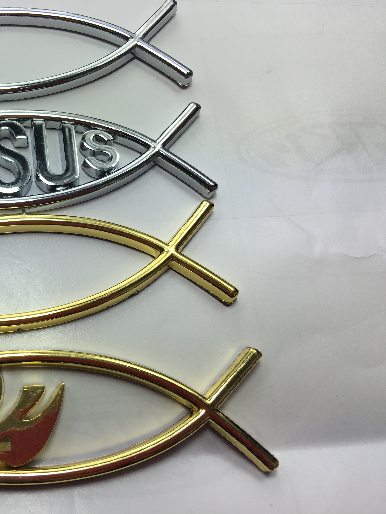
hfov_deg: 34.8
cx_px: 42
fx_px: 580
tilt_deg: -70.1
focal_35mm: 39
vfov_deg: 47.9
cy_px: 257
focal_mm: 4.15
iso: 25
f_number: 2.2
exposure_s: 1/442
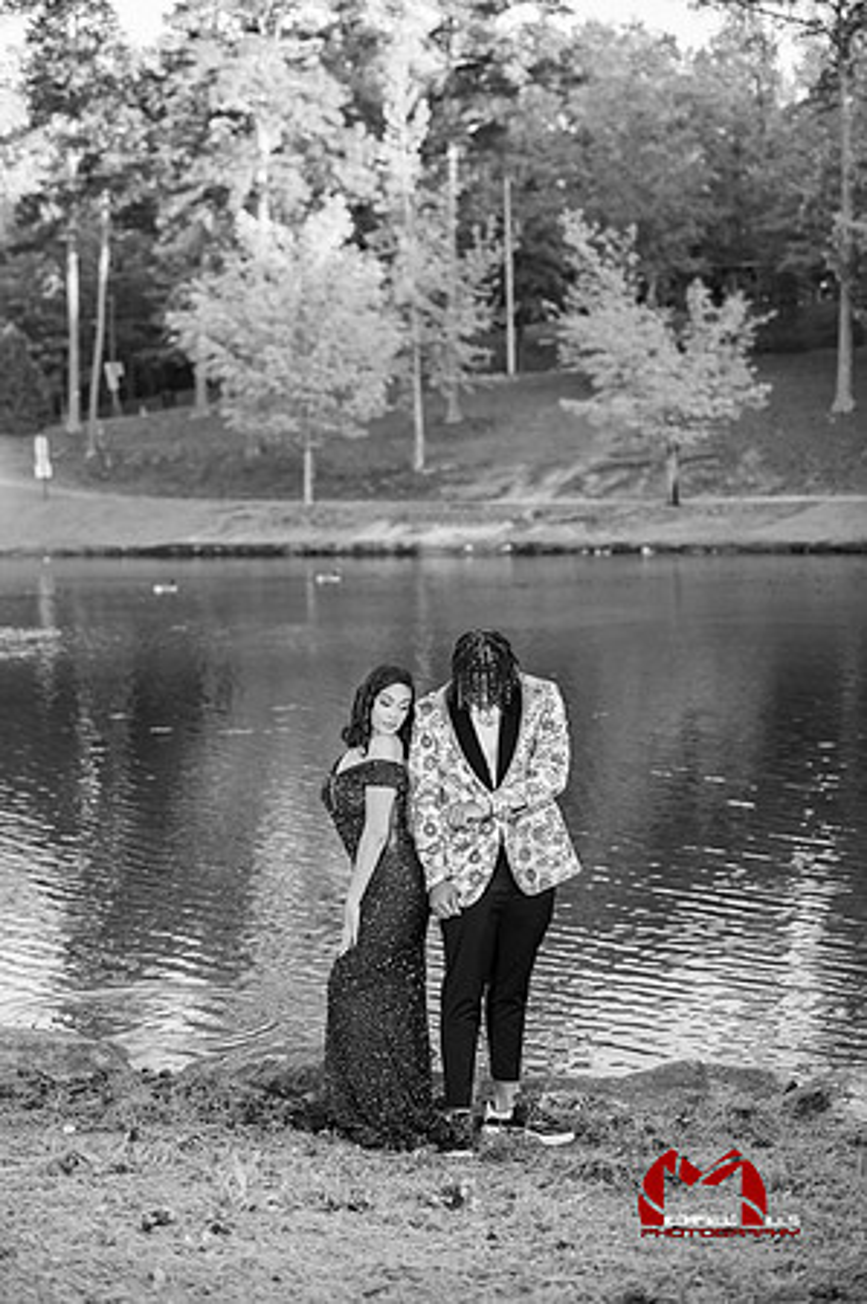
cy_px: 652
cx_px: 434
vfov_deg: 28.9
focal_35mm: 70
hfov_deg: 19.4
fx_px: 2534
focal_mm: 70
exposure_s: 1/200
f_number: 2.8
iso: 320
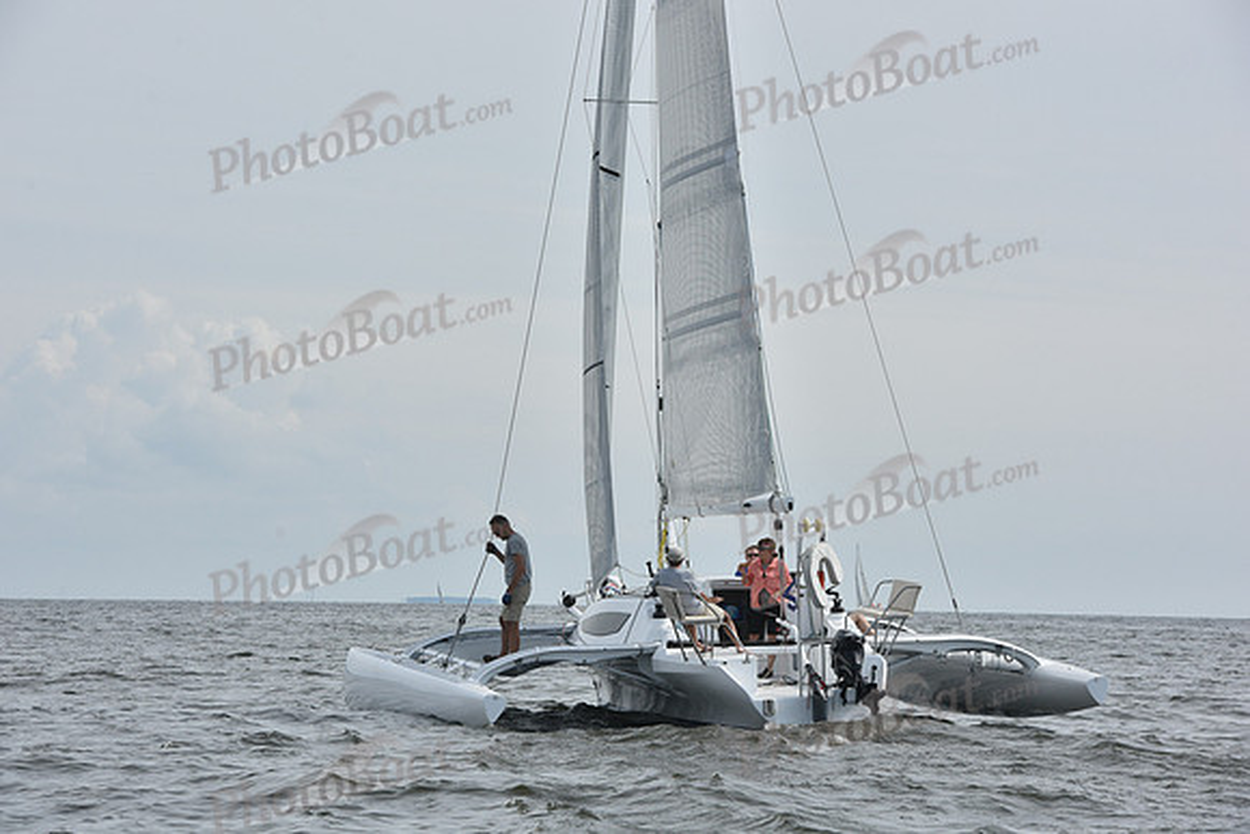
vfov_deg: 11.4
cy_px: 417
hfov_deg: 17.1
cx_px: 625
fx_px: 4167
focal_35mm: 120
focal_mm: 120
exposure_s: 1/1250
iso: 320
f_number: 10
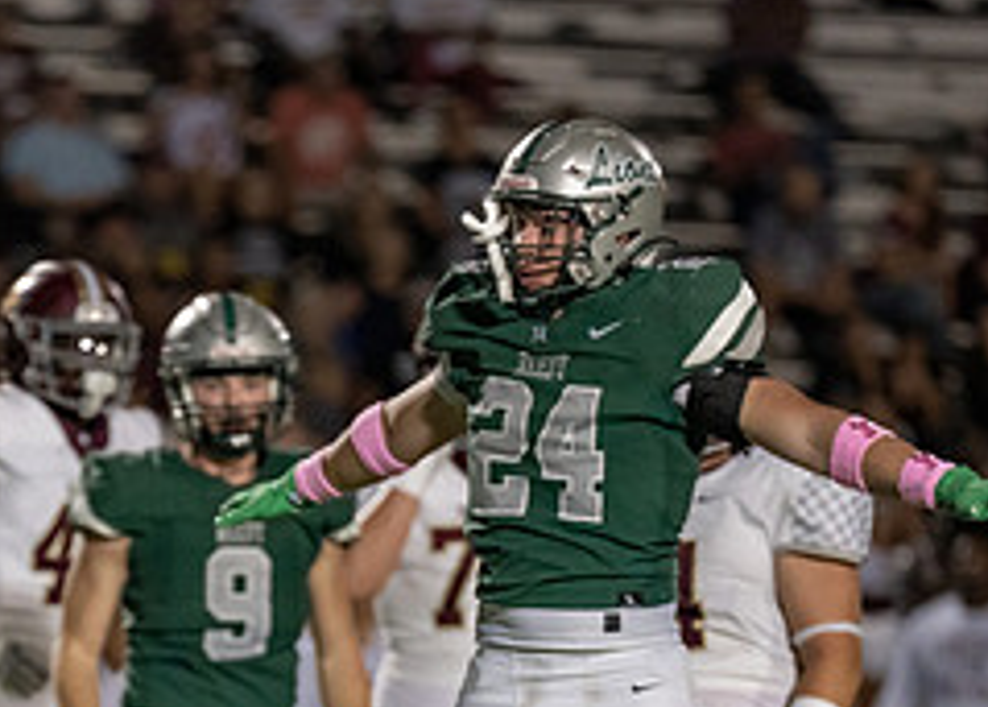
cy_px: 925
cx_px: 170
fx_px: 16565
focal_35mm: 590
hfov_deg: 3.4
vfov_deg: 2.4
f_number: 2.8
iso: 2000
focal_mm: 200
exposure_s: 1/1000
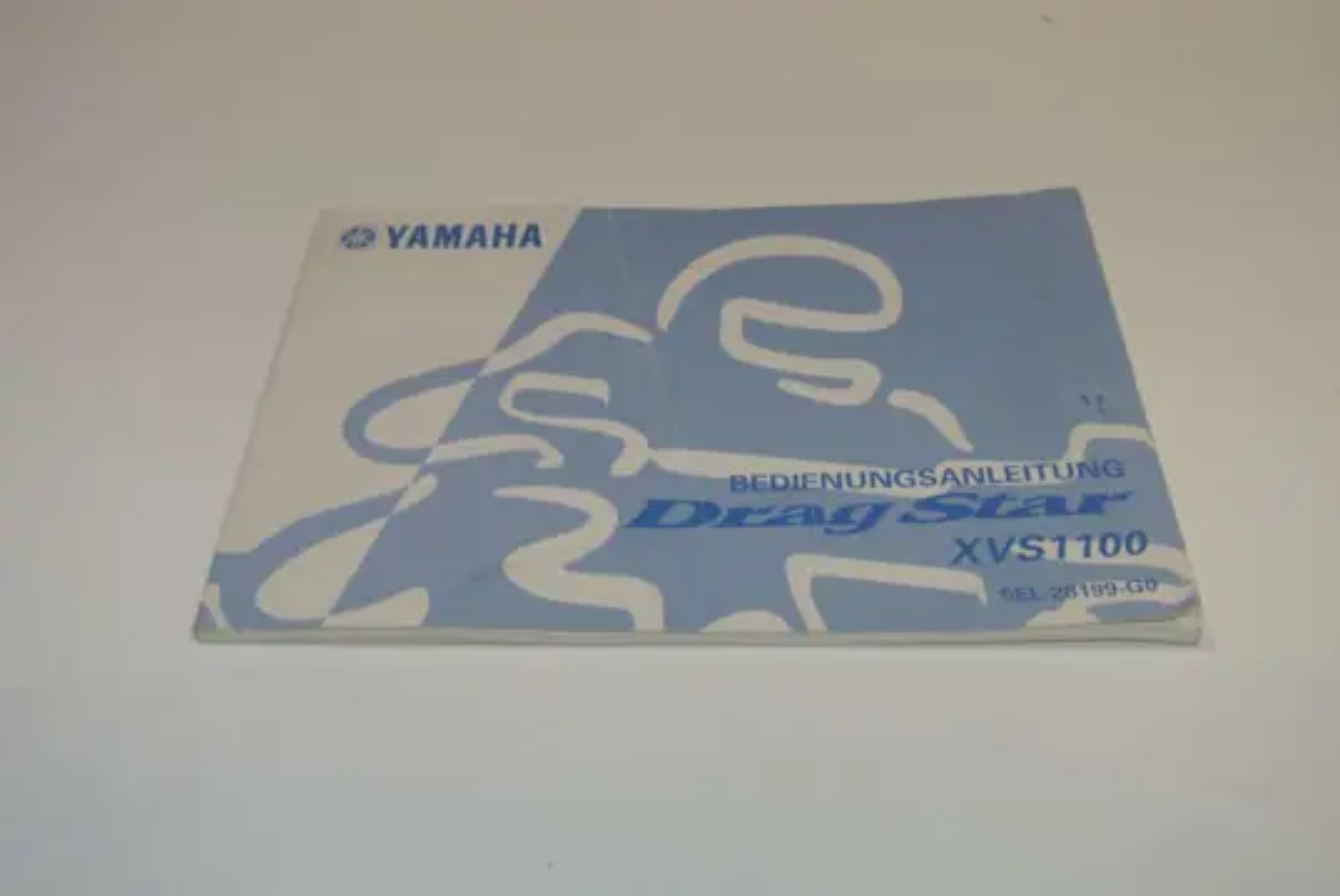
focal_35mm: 40
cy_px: 448
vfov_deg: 33.5
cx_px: 670
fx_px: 1490
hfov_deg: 48.4
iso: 200
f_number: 4.5
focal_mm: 15.1
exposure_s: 1/60
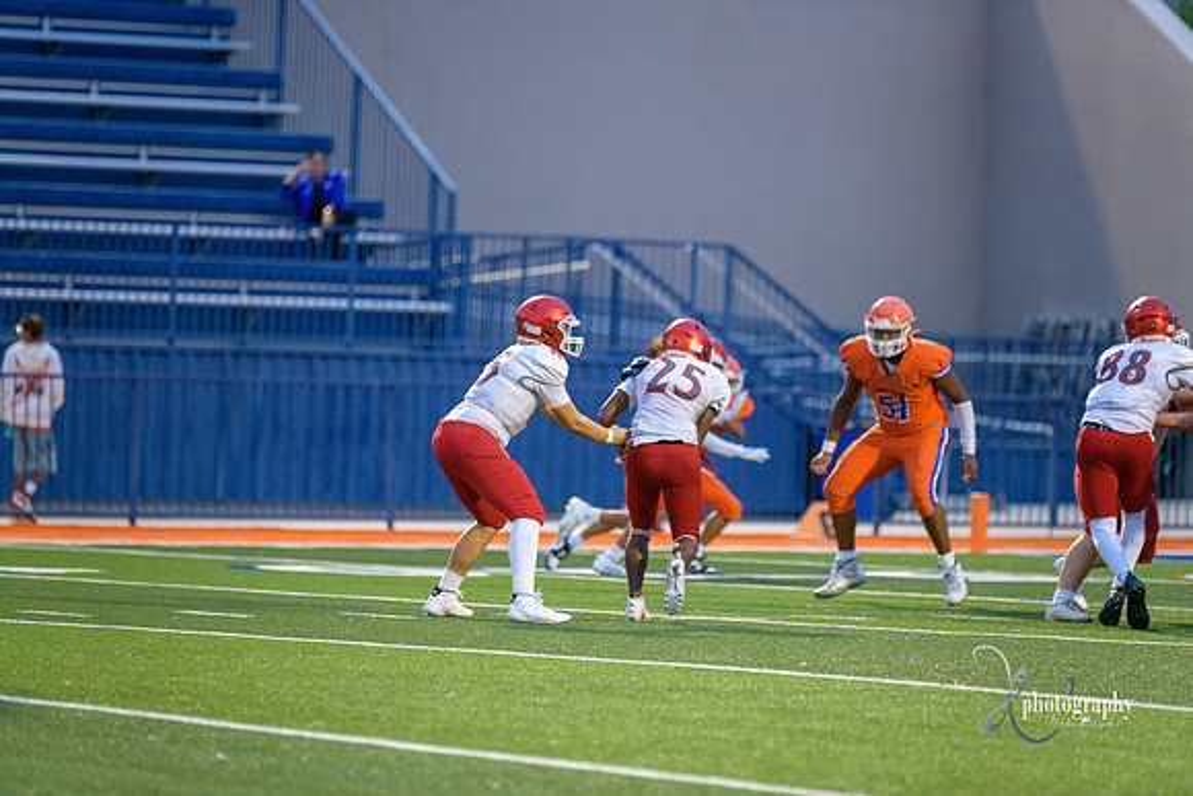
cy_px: 398
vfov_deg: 5.5
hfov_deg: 8.2
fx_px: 8286
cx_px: 596
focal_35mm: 250
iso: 2000
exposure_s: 1/800
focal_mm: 250
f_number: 2.8
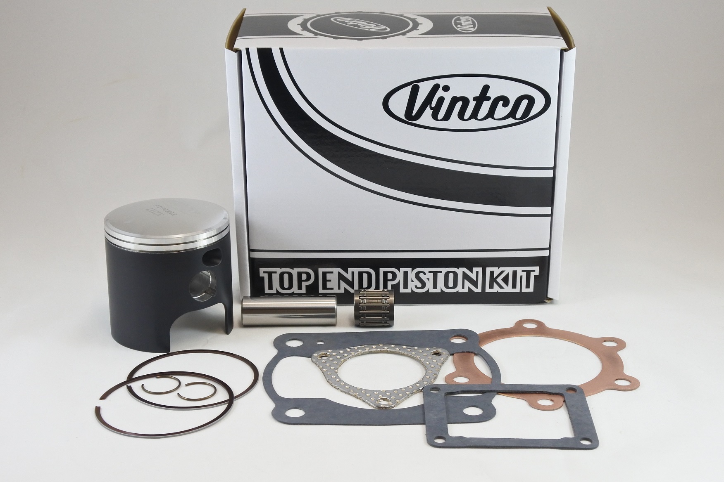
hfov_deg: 37.5
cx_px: 362
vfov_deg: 25.5
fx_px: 1066
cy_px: 241
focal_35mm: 53
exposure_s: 1/125
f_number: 4.5
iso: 500
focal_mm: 19.7
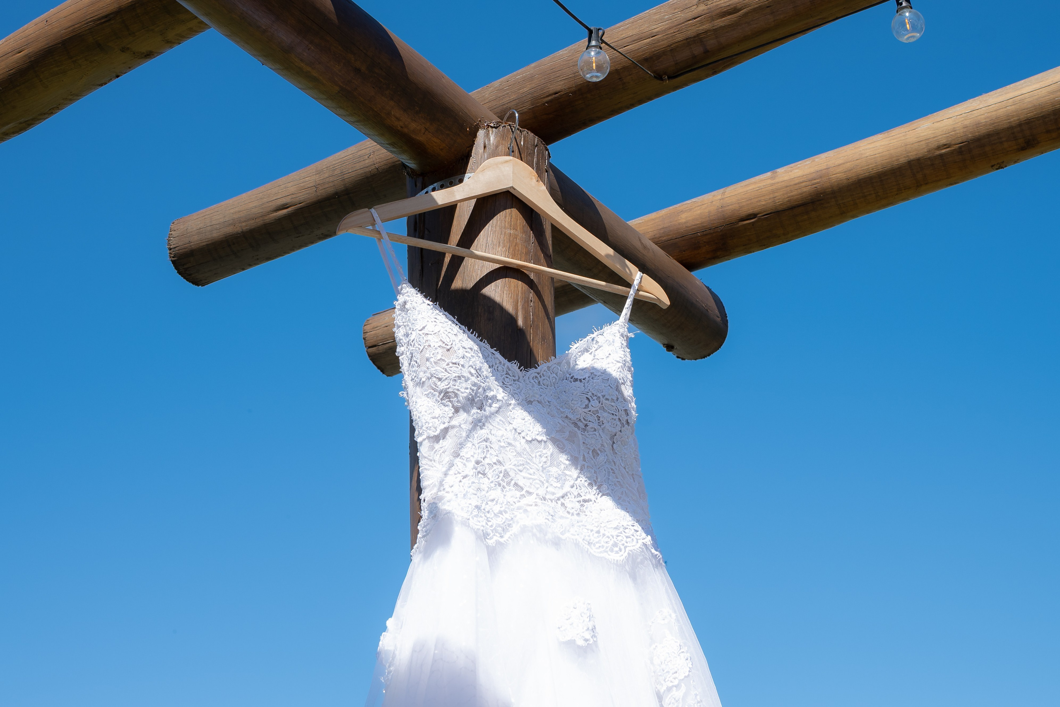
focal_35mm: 52
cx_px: 530
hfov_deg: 38.2
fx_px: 1531
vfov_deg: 26.0
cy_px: 354
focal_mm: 35
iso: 80
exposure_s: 1/320
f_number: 6.3
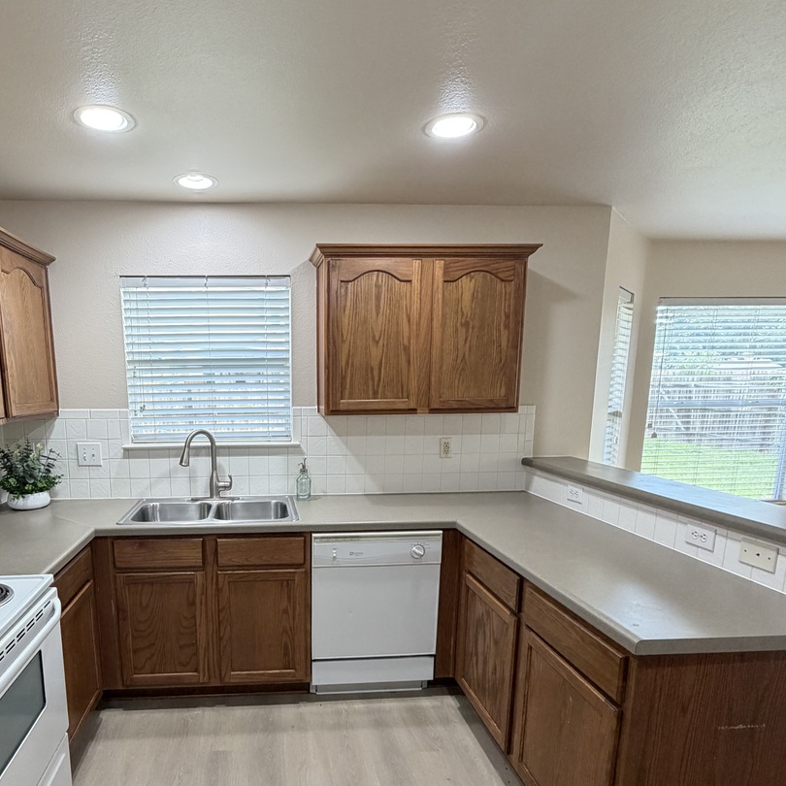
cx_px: 291
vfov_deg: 68.4
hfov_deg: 68.5
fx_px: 565
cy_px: 496
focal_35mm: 22
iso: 250
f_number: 2.2
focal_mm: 2.22
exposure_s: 1/60
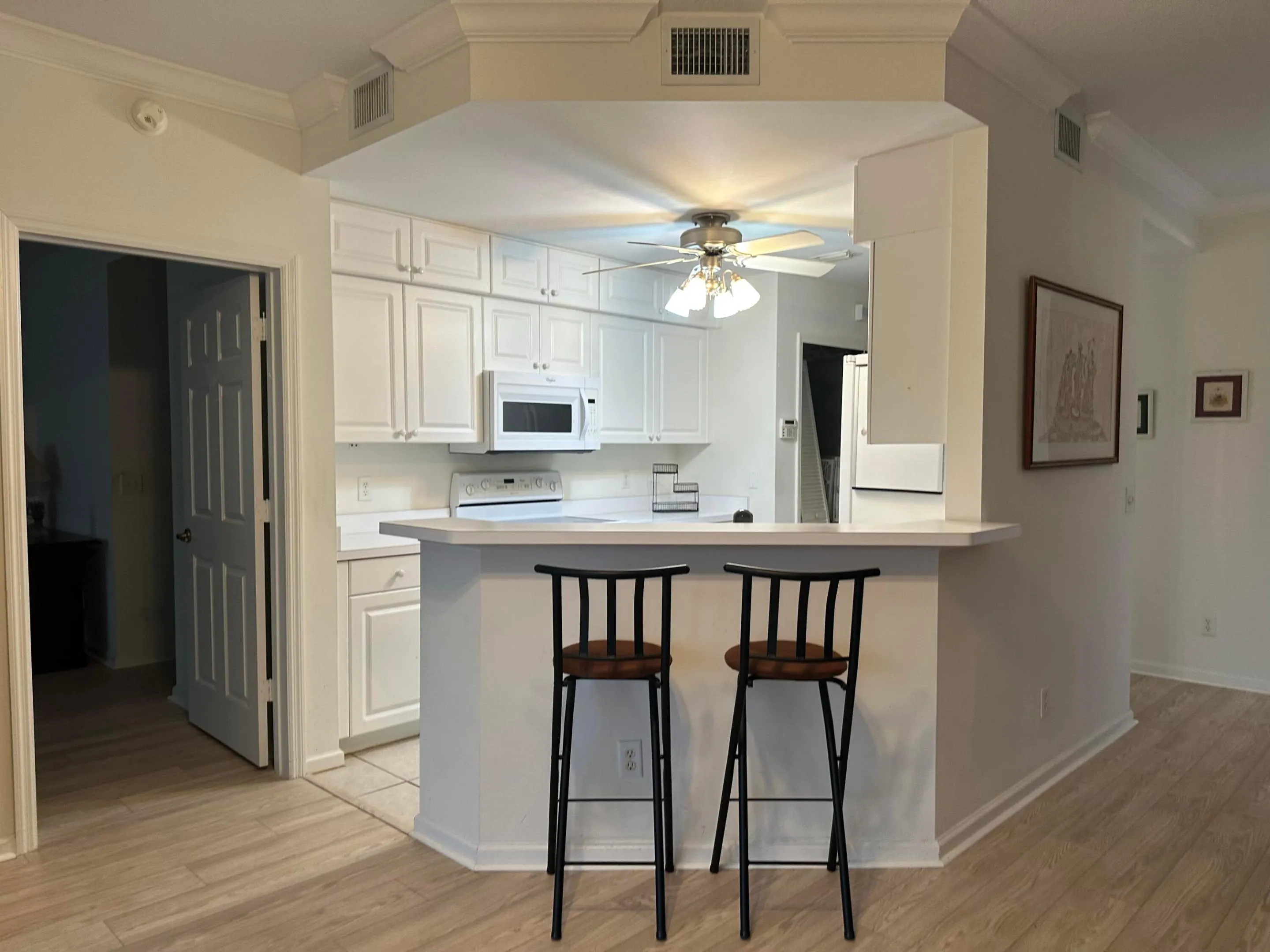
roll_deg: -2.1
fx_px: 881
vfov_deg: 56.8
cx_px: 635
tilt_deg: -2.4
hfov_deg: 71.6
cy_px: 476
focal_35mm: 24
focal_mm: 6.86
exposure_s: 1/60
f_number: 1.78
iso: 125
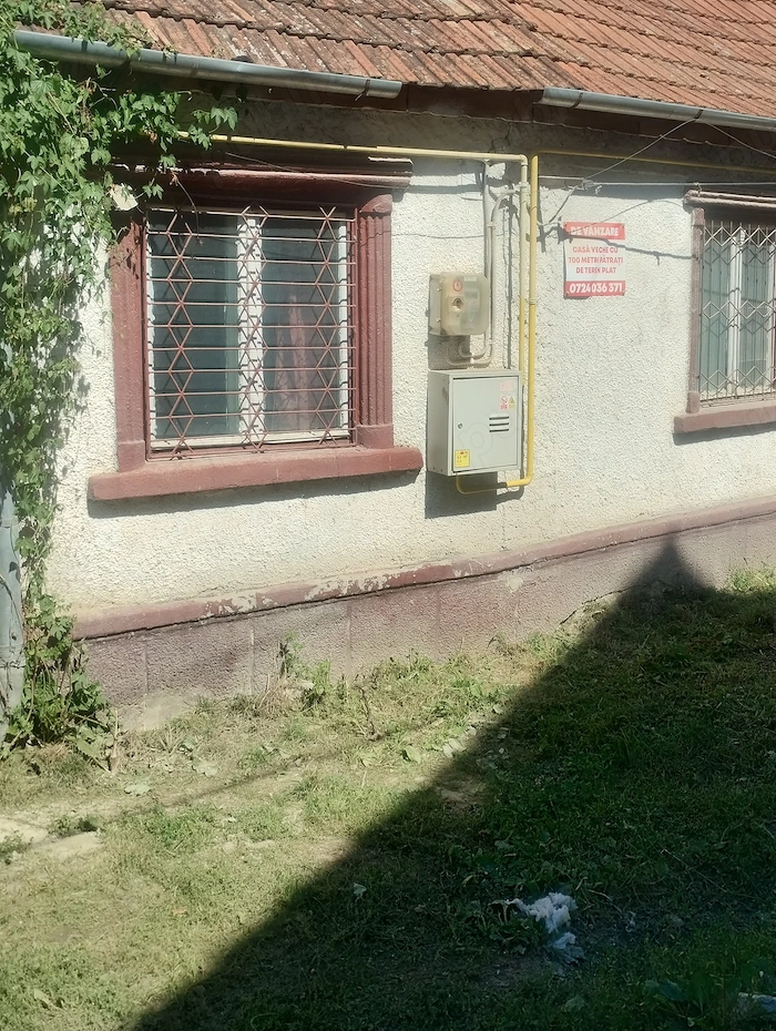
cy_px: 427
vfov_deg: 46.5
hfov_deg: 36.0
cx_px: 446
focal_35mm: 40
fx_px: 1193
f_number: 1.8
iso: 100
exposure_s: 1/1108
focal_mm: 4.27
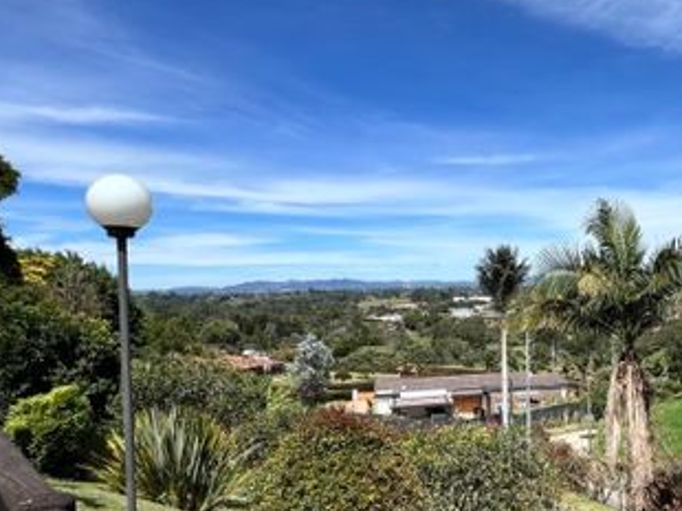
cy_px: 306
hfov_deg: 60.0
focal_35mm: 28
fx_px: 551
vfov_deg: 49.4
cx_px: 514
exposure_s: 1/1783
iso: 32
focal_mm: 1.57
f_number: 1.8
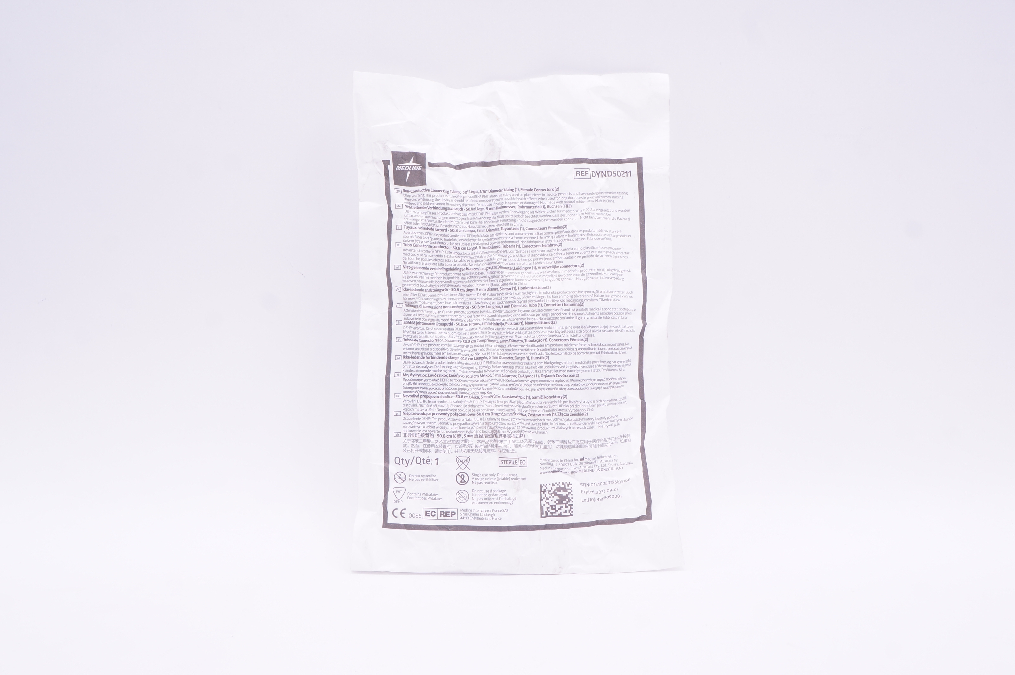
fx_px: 1183
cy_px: 338
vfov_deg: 31.8
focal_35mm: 42
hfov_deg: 46.4
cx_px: 508
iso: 400
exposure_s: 1/25
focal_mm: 28
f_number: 9
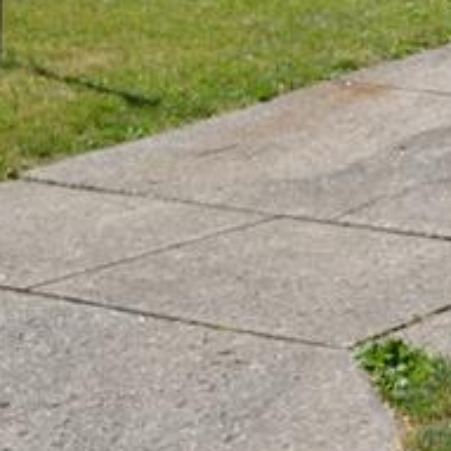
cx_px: 633
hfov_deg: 13.0
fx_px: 1887
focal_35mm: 128
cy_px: -98
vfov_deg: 13.3
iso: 200
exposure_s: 1/320
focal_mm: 24
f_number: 9
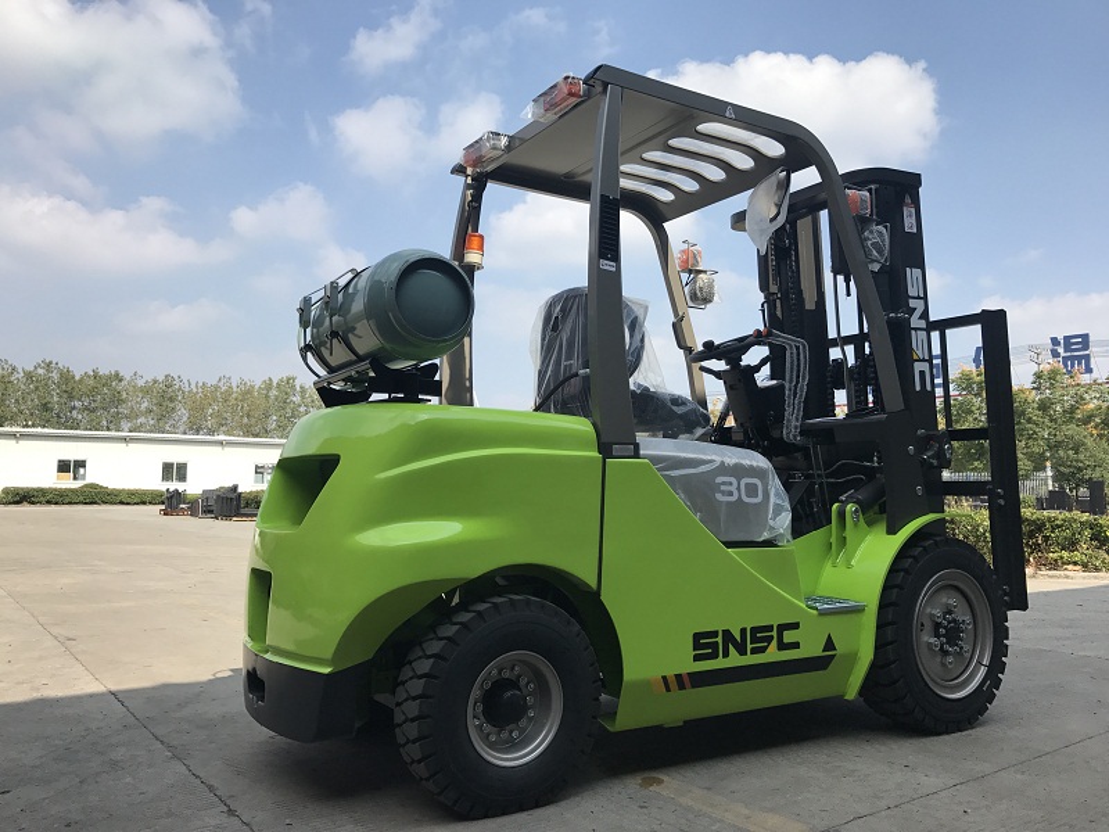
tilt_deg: +6.6
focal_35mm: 28
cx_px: 554
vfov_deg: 49.7
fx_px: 897
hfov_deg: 63.4
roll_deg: -0.6
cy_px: 416
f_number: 1.8
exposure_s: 1/1842
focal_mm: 3.99
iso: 20
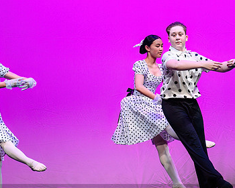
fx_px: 1989
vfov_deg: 5.4
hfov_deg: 6.8
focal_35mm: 286
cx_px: 138
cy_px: 128
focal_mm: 135
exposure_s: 1/800
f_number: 2.8
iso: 1600
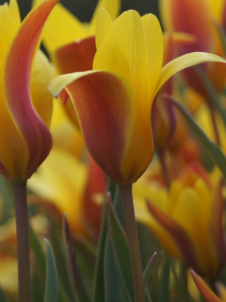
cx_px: 12
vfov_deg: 12.3
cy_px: 101
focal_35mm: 160
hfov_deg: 9.2
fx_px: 1393
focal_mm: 55
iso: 200
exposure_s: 1/640
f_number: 5.6
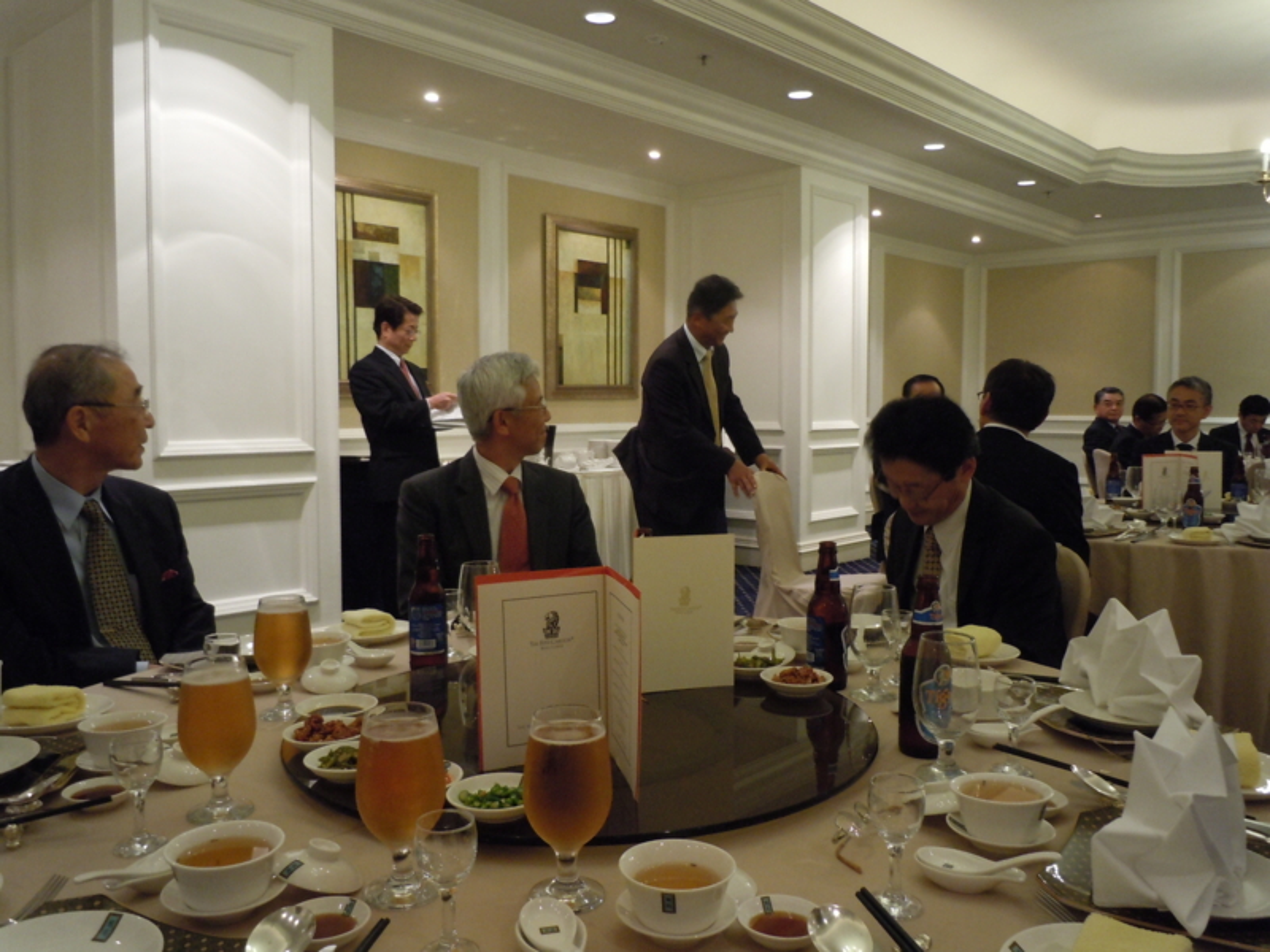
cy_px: 476
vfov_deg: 49.7
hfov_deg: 63.4
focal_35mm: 28
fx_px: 1027
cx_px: 635
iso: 400
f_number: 3.7
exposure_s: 1/6
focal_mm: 5
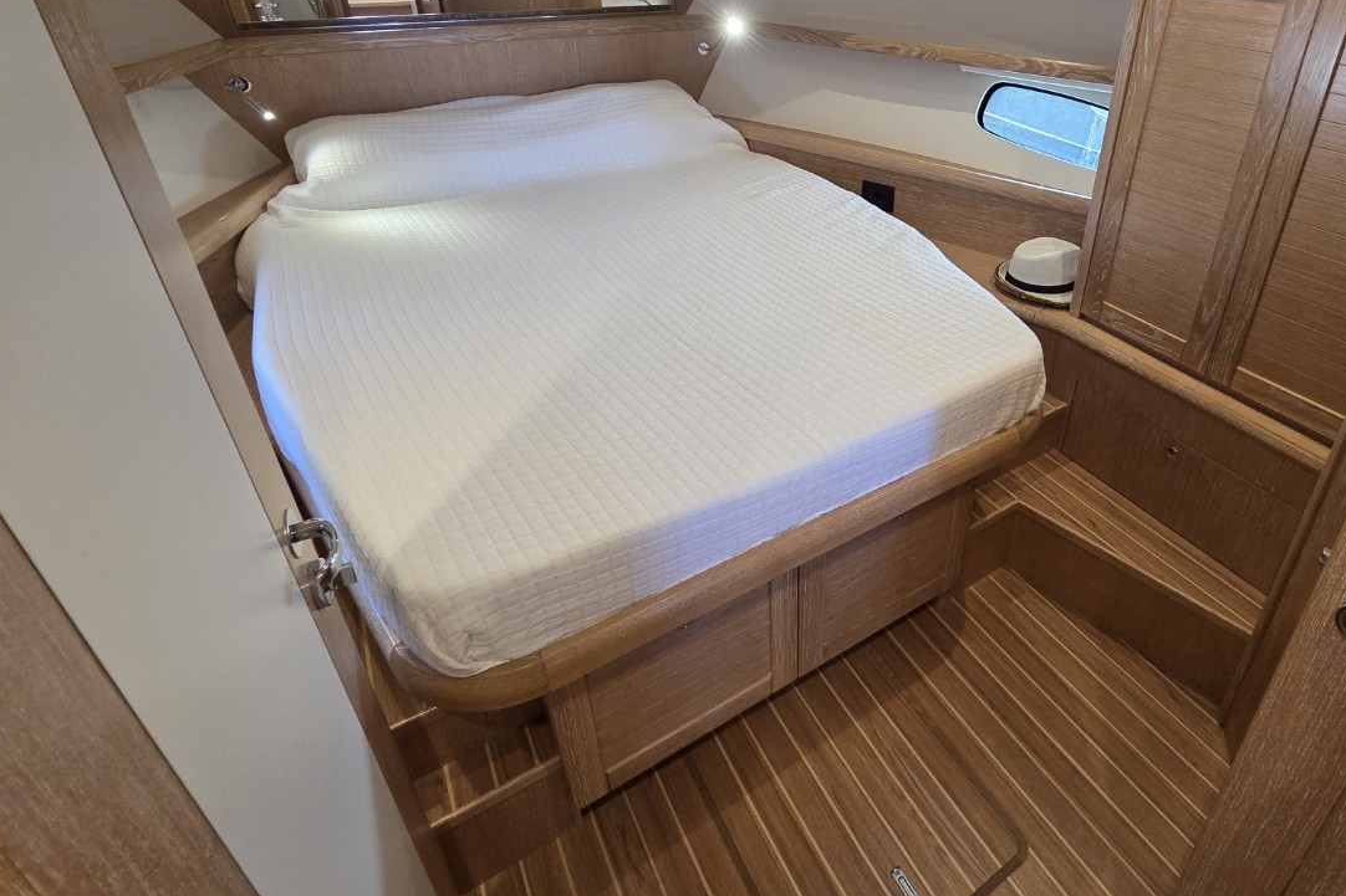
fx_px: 673
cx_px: 826
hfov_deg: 88.5
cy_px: 306
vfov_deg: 65.7
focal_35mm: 18
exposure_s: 1/100
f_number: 2.2
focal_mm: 2.2
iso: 250
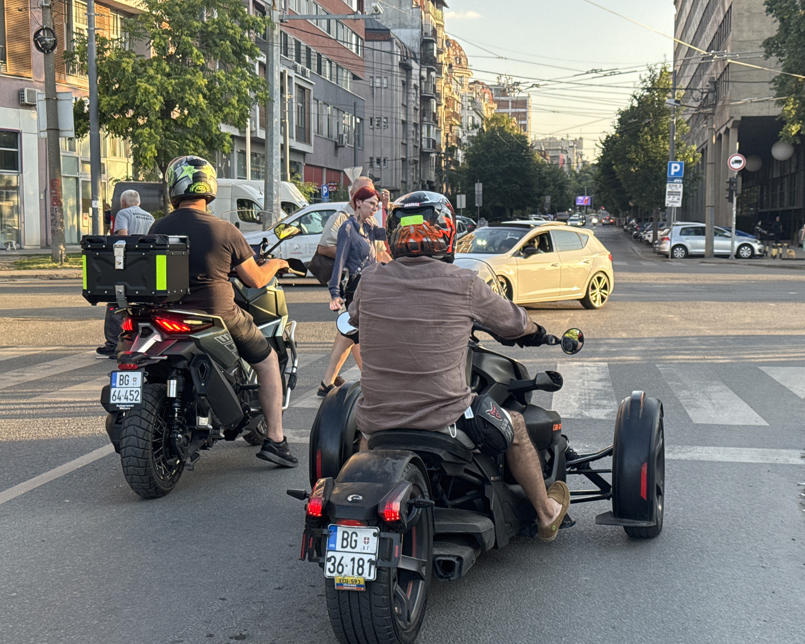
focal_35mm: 51
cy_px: 323
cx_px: 414
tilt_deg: -4.4
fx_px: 1215
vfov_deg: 29.7
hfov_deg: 36.6
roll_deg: -0.7
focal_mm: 6.76
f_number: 1.78
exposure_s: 1/394
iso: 64
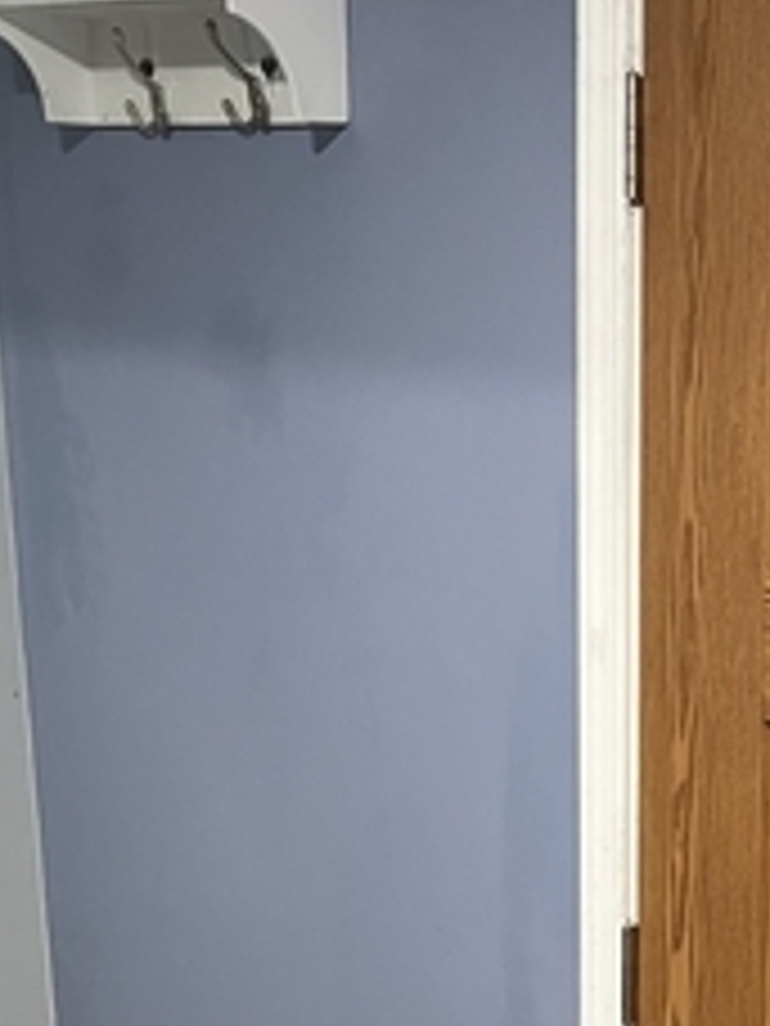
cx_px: 765
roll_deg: +0.0
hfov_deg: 18.9
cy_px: 997
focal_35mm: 76
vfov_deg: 24.6
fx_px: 2254
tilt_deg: -18.3
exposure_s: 1/60
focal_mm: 5.7
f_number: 1.5
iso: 400
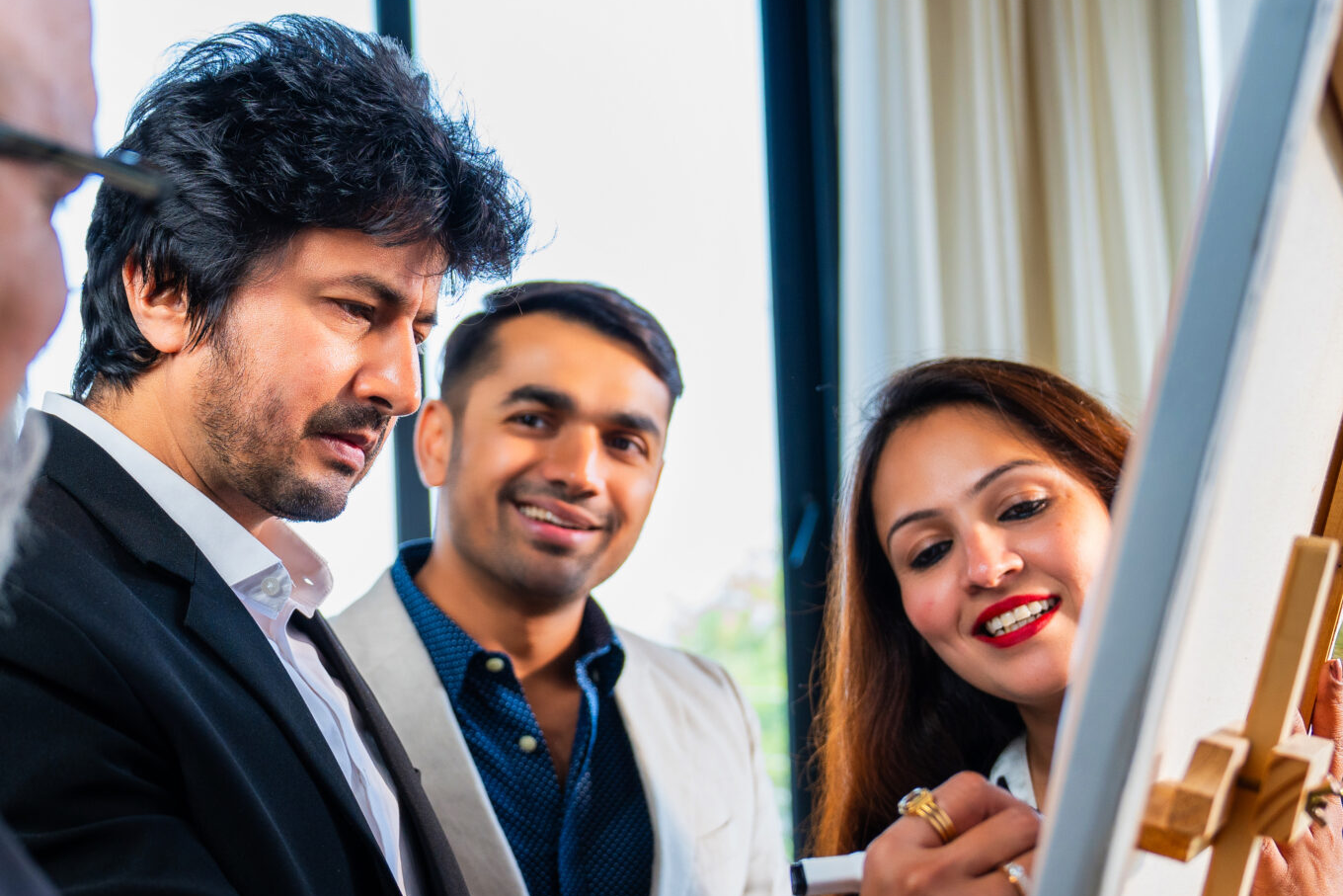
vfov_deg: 21.2
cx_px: 269
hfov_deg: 30.6
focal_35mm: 64
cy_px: 607
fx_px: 2388
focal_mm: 34
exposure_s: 1/320
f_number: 2.8
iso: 320
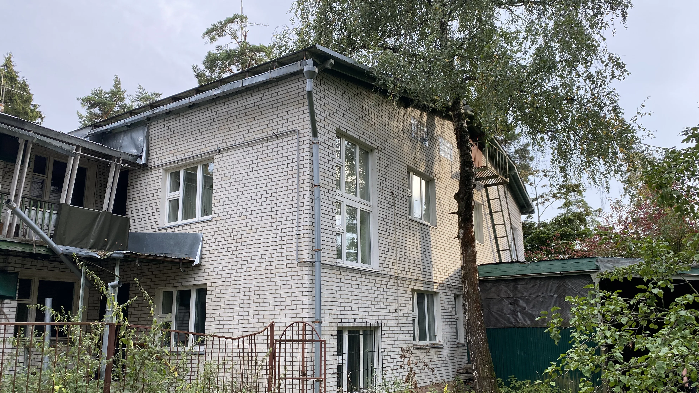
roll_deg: +0.4
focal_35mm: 29
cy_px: 226
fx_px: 537
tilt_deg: +11.7
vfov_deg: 40.1
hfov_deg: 66.1
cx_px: 354
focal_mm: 4.25
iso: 32
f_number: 1.8
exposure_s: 1/201
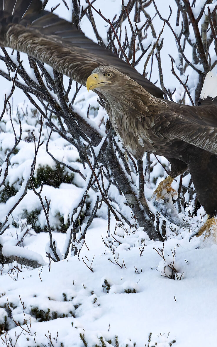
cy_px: 133
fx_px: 16284
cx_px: 132
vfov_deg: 1.2
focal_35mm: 1722
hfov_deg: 0.8
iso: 5000
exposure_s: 1/1600
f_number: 7.1
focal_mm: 400
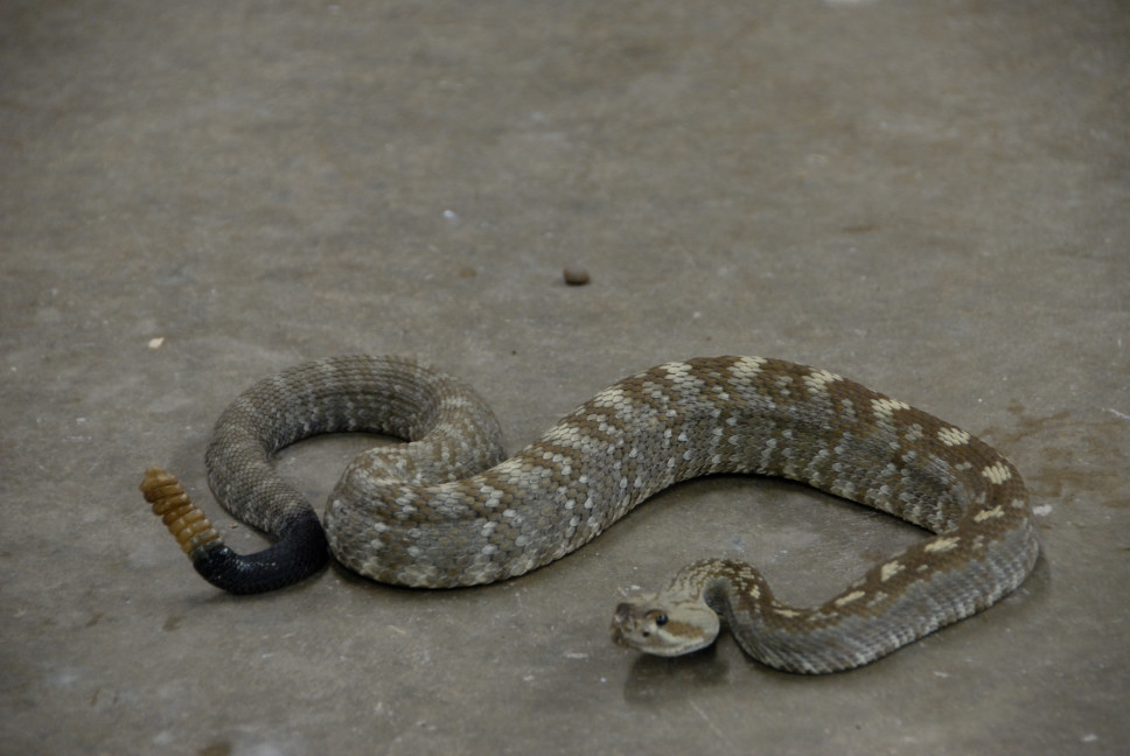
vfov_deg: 7.1
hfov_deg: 10.5
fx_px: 6128
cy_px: 378
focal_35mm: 195
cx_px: 565
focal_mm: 130
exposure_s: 1/20
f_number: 5.6
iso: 800
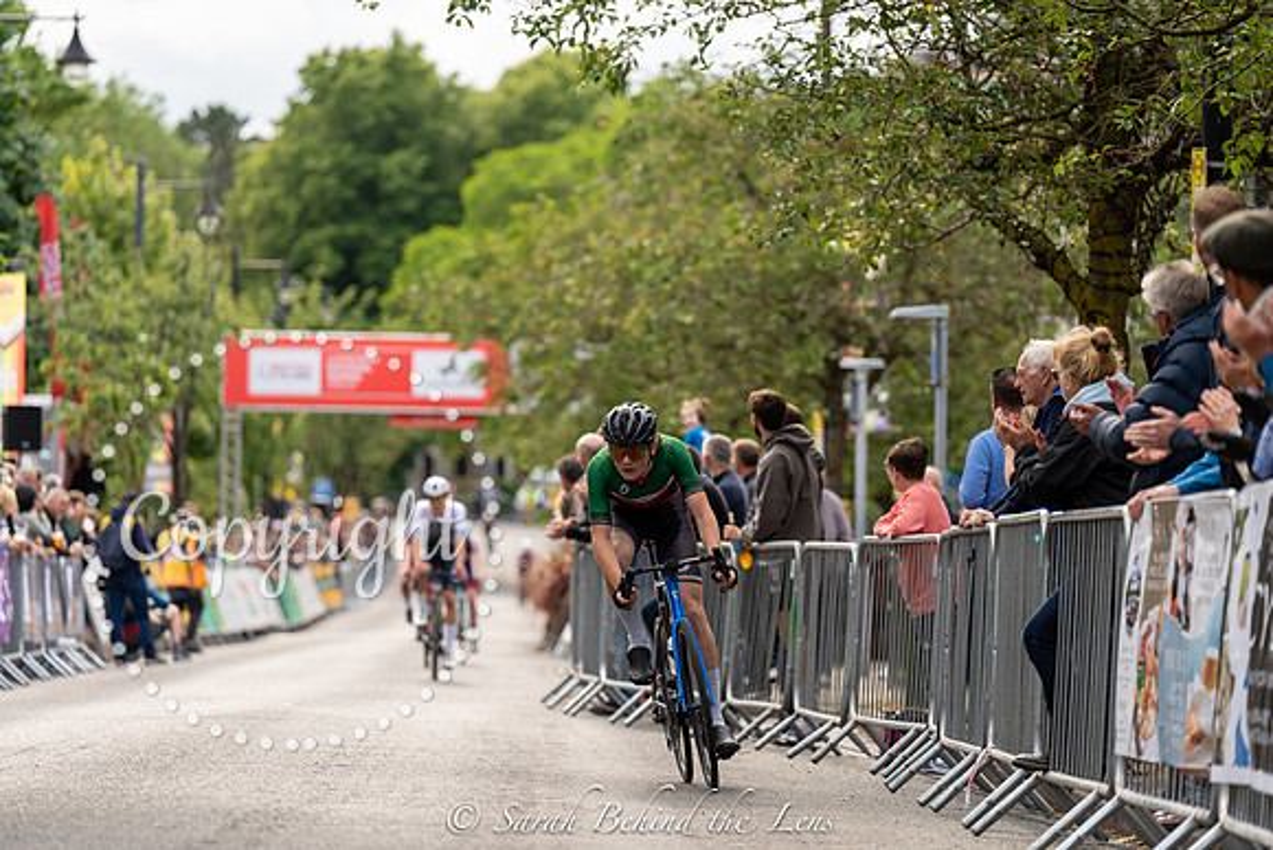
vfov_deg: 8.1
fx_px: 6013
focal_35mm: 170
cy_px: 425
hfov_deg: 12.1
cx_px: 636
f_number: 3.2
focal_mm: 170
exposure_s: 1/1000
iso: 400
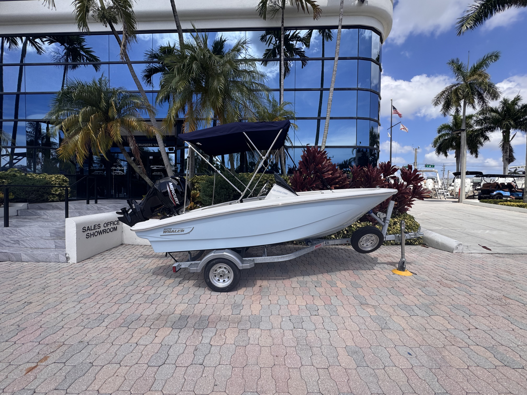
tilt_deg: -2.3
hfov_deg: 102.1
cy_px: 198
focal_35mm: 14
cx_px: 264
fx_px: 213
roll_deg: -0.5
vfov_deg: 85.7
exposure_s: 1/1420
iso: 50
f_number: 2.2
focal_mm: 2.22
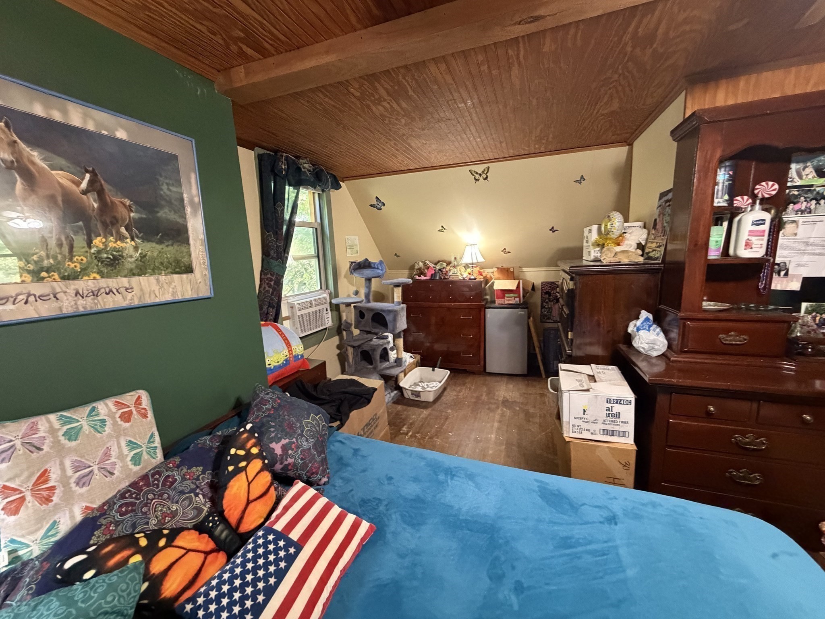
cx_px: 412
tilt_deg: -10.0
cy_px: 310
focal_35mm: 14
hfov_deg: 102.1
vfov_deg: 85.7
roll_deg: +2.7
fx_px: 334
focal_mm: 2.22
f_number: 2.2
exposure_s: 1/60
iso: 1250
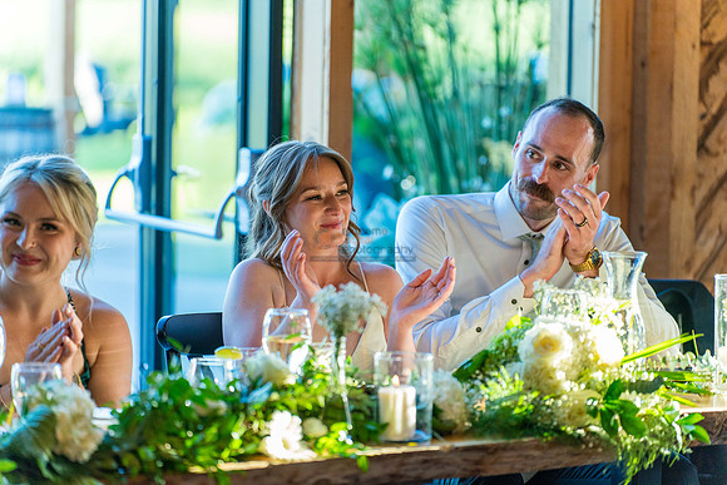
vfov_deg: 9.2
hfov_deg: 13.7
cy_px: 242
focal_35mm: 150
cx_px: 364
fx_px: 3030
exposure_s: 1/400
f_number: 2.8
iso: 1000
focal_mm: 150
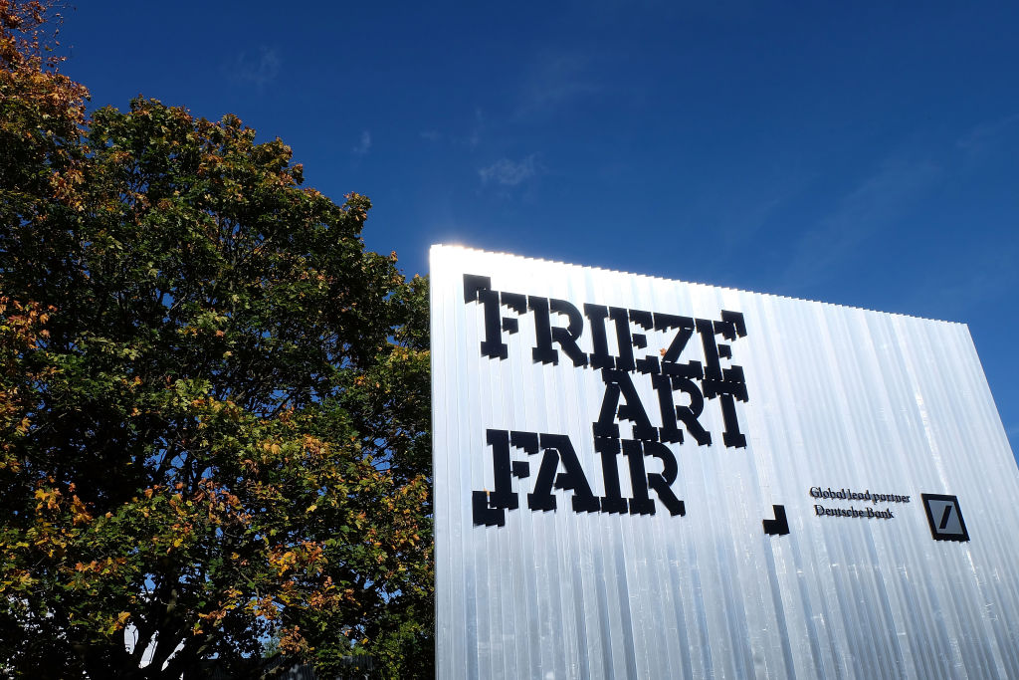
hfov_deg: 63.7
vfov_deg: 45.0
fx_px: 821
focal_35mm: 29
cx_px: 510
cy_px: 340
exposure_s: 1/450
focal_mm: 19.2
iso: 400
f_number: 14
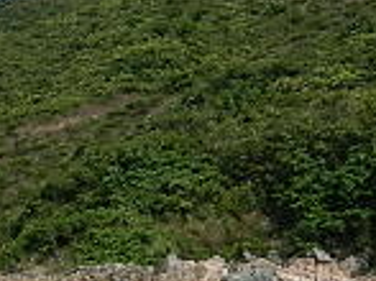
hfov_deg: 12.5
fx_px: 1563
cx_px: -309
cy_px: 176
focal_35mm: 144
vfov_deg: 10.3
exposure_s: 1/640
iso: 160
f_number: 7.6
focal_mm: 5.9
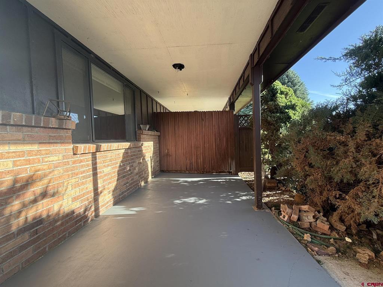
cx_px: 192
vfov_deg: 85.7
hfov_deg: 102.1
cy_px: 144
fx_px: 155
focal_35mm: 14
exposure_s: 1/174
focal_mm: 2.22
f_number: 2.2
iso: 64
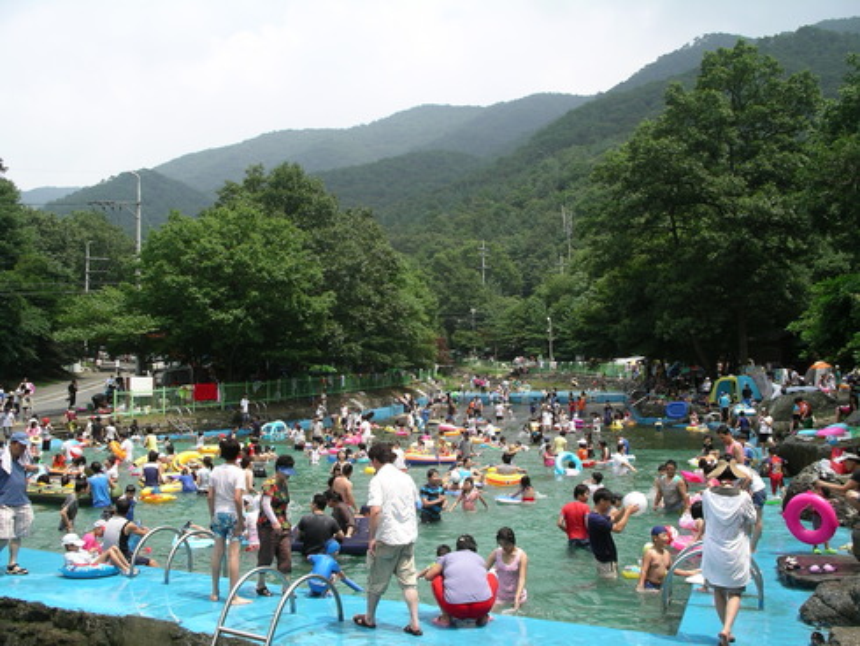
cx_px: 430
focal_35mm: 37
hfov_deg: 50.1
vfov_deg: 38.7
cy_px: 323
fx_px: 920
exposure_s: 1/320
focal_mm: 7.8
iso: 64
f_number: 5
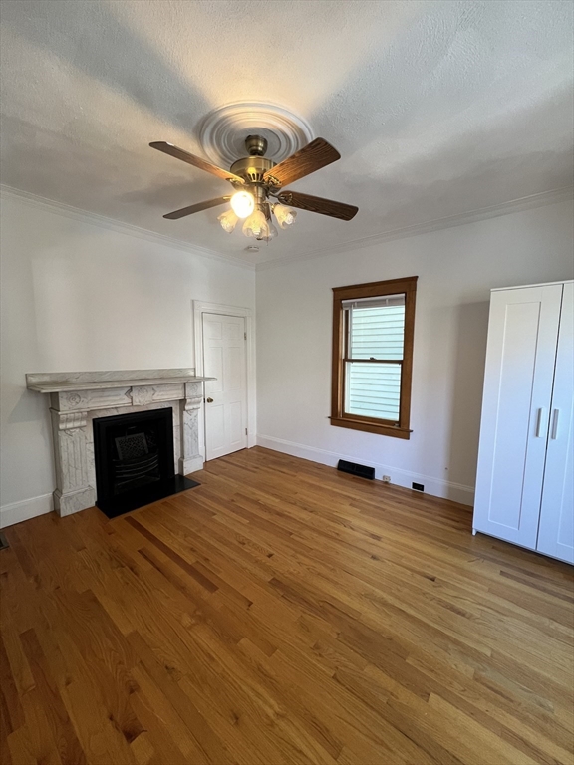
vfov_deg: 106.2
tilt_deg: -5.1
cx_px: 287
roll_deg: +0.1
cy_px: 382
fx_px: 287
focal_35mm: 13
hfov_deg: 89.9
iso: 125
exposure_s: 1/60
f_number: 1.8
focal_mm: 1.57
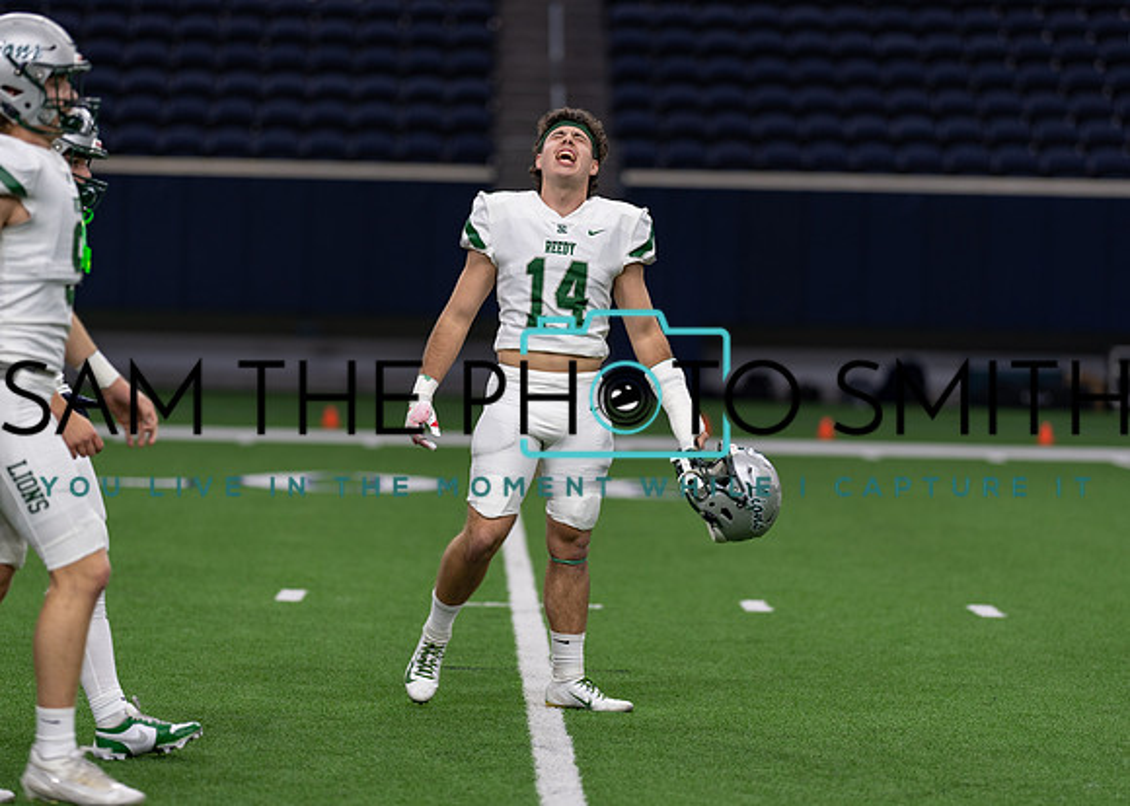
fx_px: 5307
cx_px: 584
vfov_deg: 8.7
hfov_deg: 12.2
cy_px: 367
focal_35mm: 165
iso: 200
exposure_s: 1/250
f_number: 1.8
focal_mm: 135
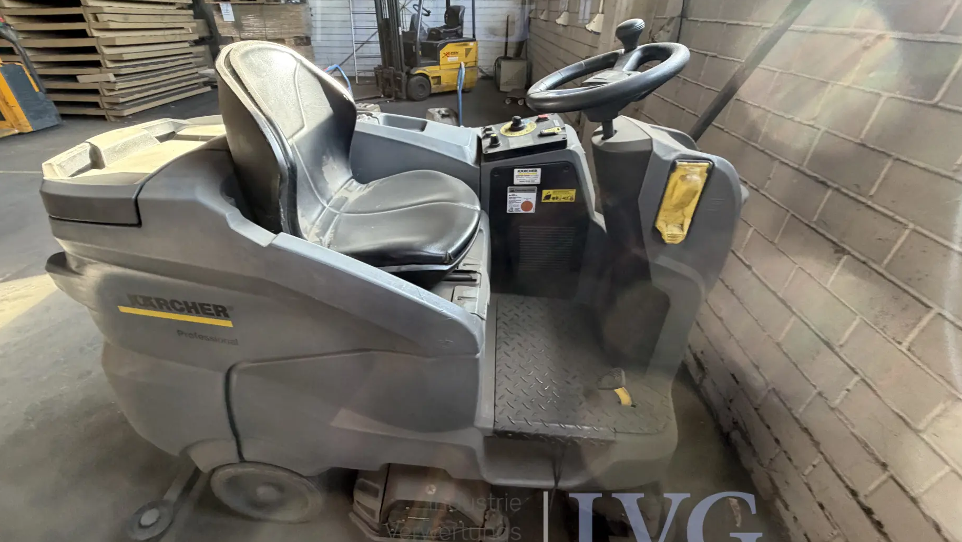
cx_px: 460
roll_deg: -2.8
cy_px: 267
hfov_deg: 99.3
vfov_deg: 67.1
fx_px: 408
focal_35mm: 16
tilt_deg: -36.7
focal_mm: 2.22
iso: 320
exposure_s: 1/75
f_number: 2.2
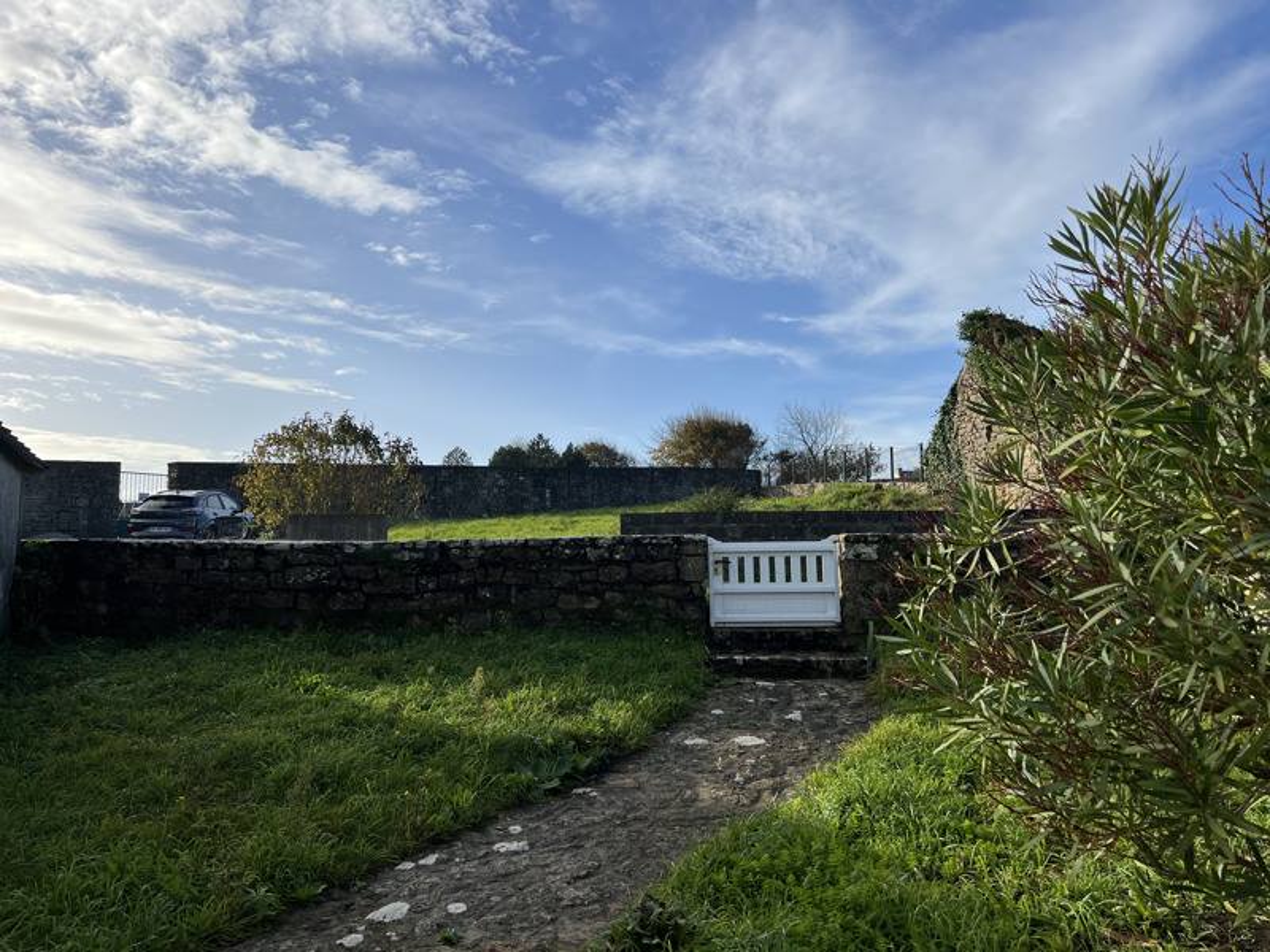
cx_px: 635
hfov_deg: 67.3
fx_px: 954
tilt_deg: +6.0
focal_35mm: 26
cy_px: 476
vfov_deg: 53.1
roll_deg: +1.1
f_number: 1.5
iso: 50
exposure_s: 1/4630
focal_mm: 5.7
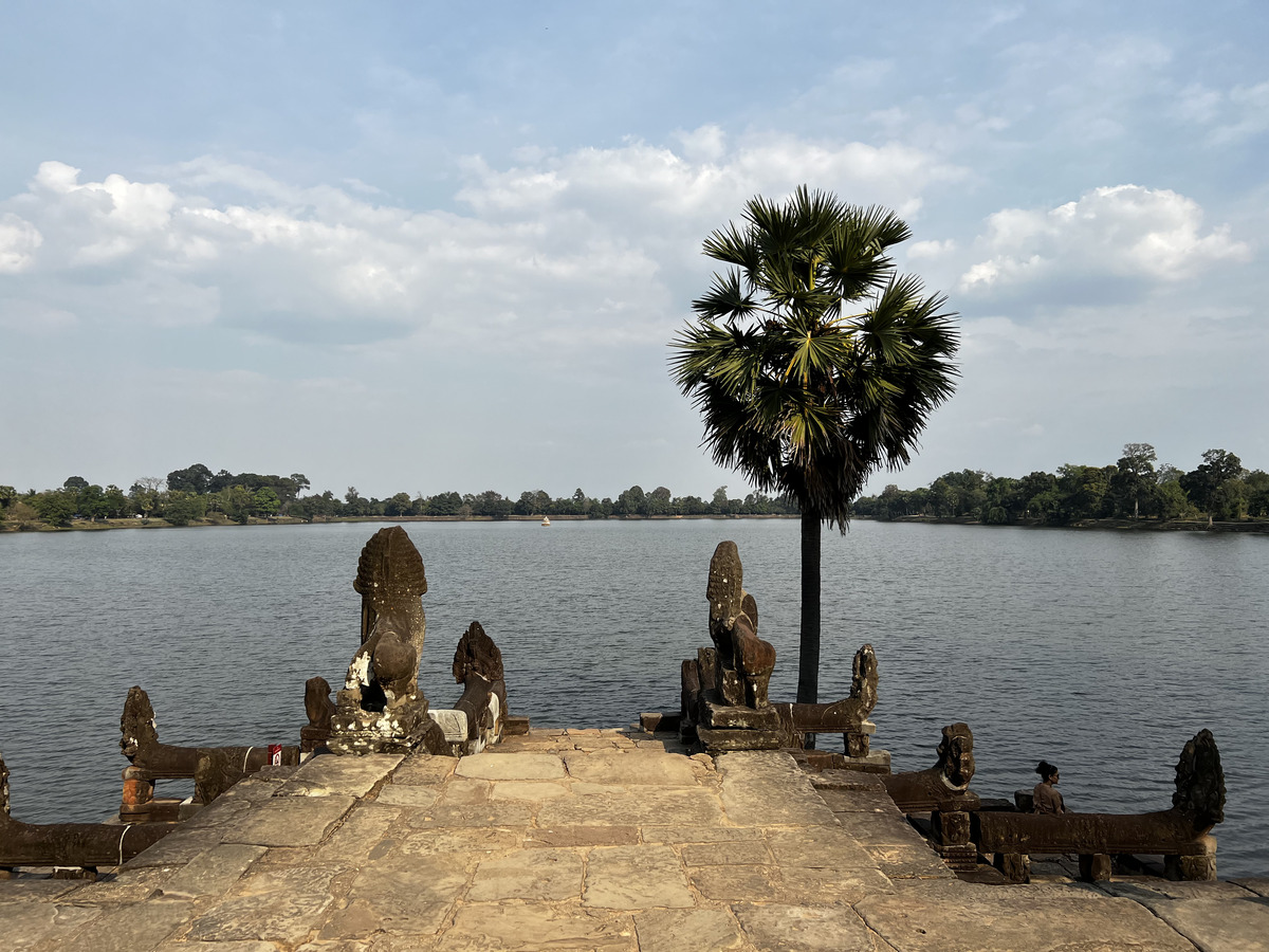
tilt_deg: +1.3
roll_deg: +0.1
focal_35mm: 26
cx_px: 634
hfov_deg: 67.3
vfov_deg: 53.1
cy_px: 476
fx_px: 953
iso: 50
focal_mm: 5.7
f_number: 1.5
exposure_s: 1/4831
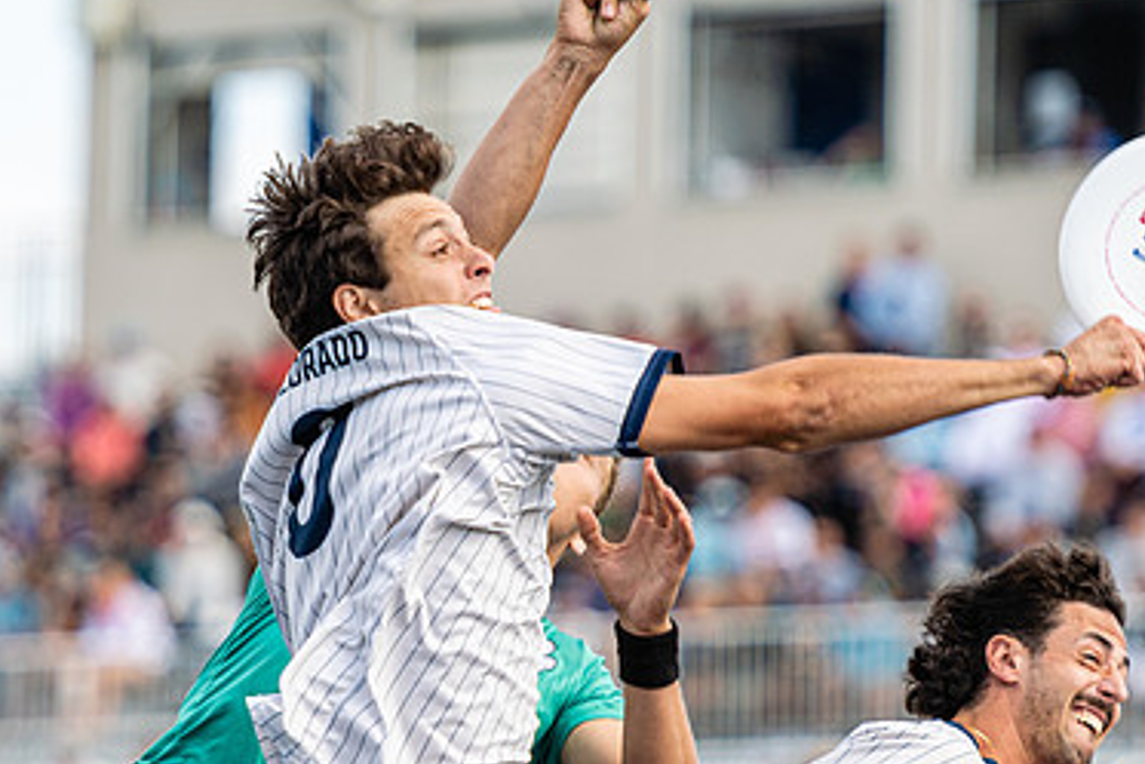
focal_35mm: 424
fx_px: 13490
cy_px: 510
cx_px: 500
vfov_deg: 3.2
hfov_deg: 4.9
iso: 100
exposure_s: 1/2000
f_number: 2.8
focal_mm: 170
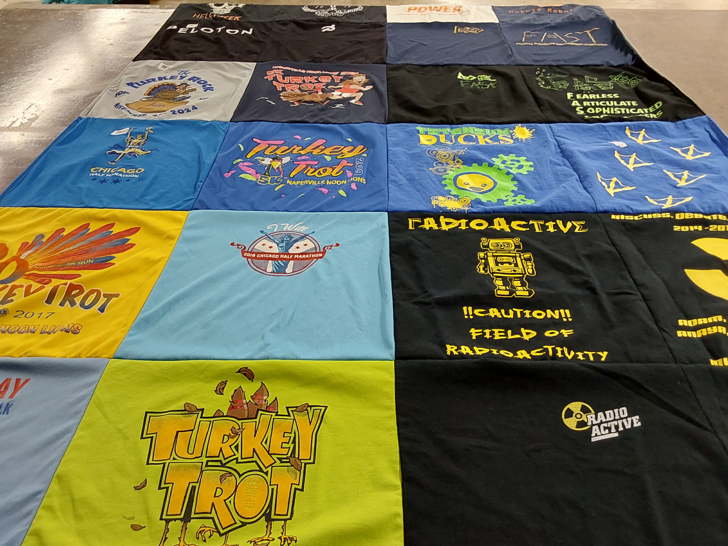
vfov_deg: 49.7
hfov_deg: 63.4
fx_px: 589
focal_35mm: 28
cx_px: 364
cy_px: 273
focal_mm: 2.91
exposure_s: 1/60
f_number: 1.9
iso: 125
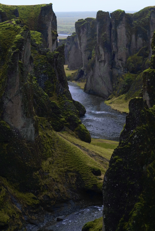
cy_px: 116
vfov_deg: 27.0
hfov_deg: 18.2
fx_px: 483
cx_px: 78
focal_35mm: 75
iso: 500
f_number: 2.8
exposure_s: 1/400
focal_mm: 50
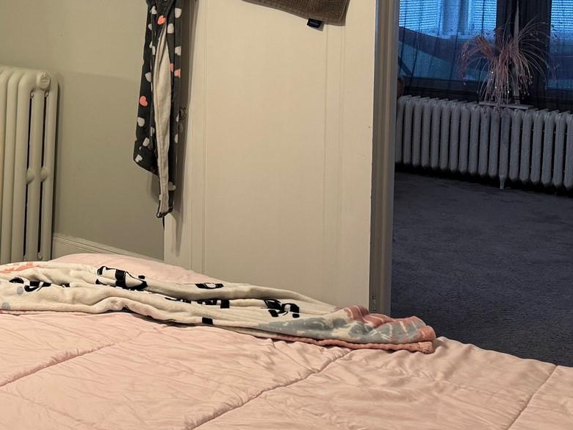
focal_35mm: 63
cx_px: -36
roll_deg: -0.3
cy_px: 36
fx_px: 1043
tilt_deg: -3.3
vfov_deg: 22.7
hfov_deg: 28.3
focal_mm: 6.86
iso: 160
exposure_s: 1/60
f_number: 1.78
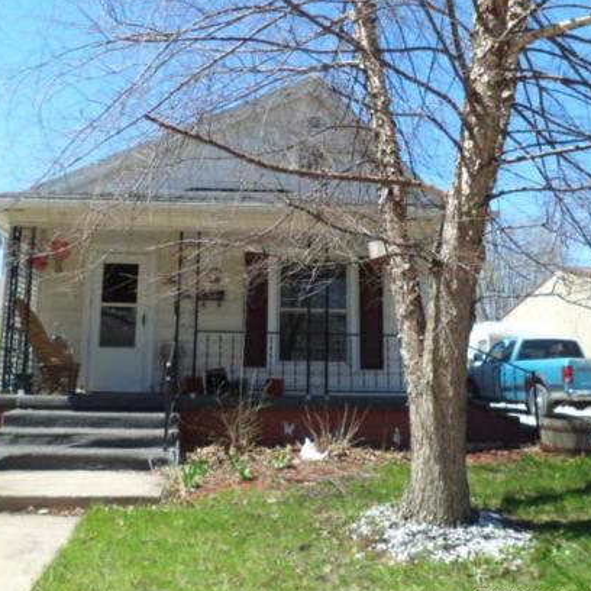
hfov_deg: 46.0
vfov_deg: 46.0
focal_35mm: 36
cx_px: 261
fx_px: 695
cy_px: 261
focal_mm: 4.9
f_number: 3.3
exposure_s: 1/500
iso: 80
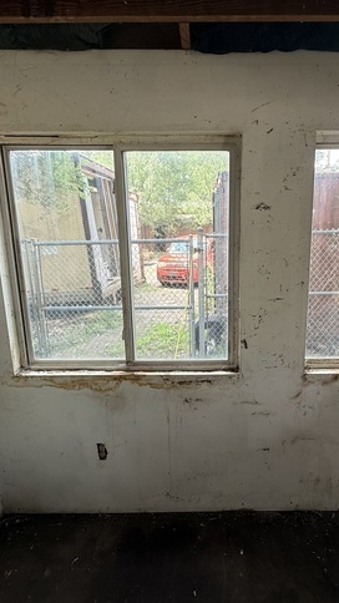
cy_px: 302
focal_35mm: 21
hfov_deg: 53.1
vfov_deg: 83.9
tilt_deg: -9.7
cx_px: 209
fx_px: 336
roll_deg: +0.5
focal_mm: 2.22
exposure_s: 1/99
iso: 50
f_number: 2.2
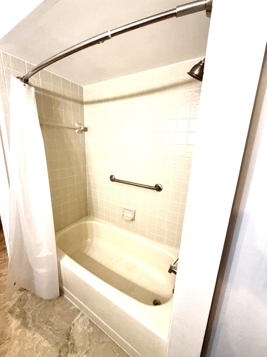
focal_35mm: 14
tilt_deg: -13.1
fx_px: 144
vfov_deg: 102.1
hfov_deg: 85.7
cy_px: 178
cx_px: 134
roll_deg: -2.8
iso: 125
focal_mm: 2.22
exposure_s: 1/99
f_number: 2.2
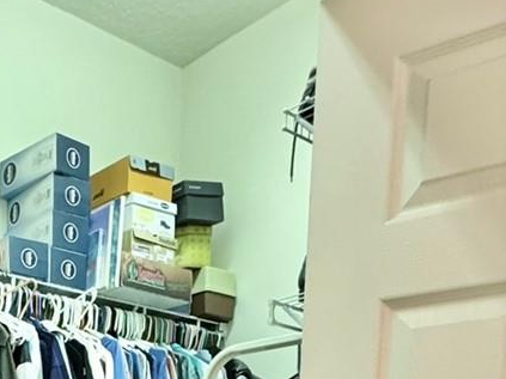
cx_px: 26
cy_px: 611
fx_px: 775
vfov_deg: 21.6
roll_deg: -0.3
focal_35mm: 53
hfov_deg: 33.7
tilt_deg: -8.6
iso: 320
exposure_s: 1/60
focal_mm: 2.22
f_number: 2.2
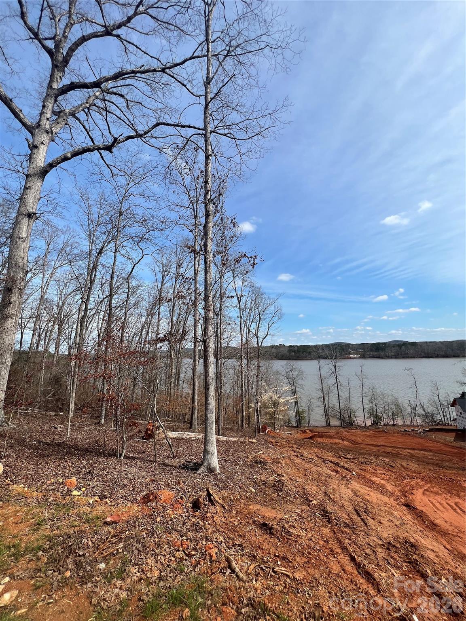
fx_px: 233
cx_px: 233
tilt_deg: +10.2
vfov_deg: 106.2
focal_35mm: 13
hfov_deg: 89.9
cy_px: 310
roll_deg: +1.8
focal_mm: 1.57
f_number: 1.8
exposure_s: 1/1845
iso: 32
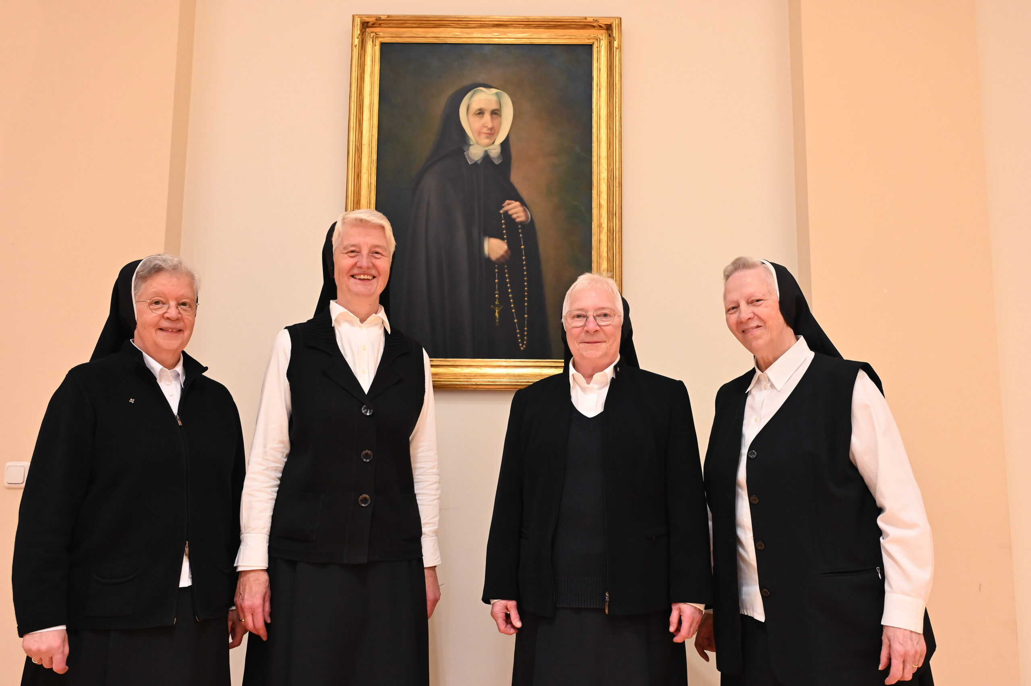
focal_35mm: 28
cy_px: 343
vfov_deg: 45.6
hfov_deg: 64.6
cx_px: 516
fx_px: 816
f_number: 4
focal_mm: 28.5
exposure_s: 1/80
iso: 3200
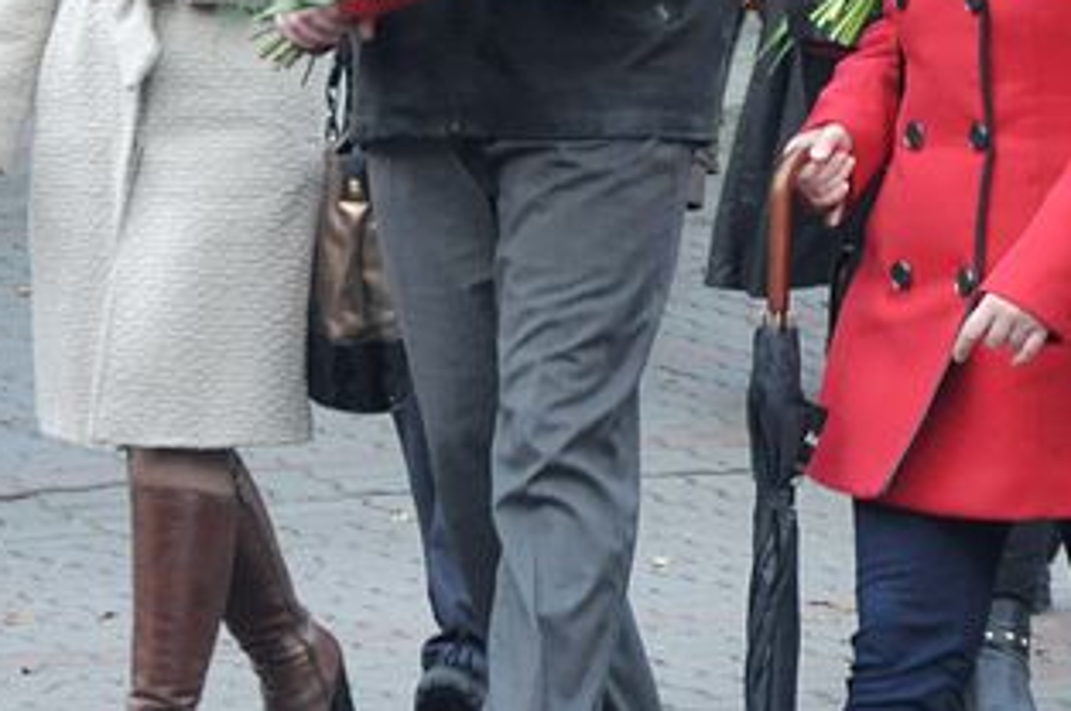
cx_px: 612
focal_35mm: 326
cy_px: -9
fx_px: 9688
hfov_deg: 6.3
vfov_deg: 4.2
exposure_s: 1/250
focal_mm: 80
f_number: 5.3
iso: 1600
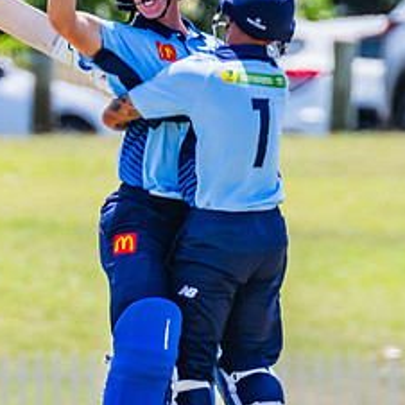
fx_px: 22860
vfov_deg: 1.0
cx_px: 105
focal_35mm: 1727
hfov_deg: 1.0
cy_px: 266
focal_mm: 600
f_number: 8
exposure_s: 1/2000
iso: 800
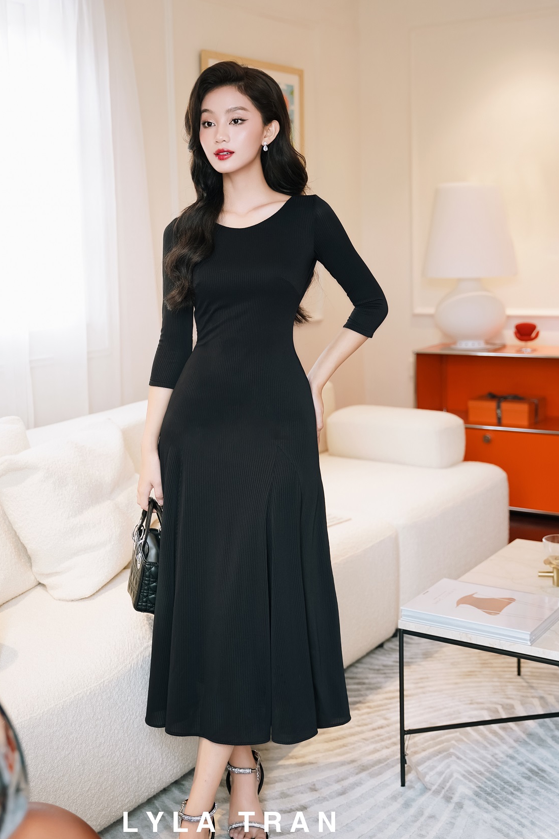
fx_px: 1106
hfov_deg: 28.3
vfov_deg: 41.5
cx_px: 229
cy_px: 415
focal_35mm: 47
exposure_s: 1/160
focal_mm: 39.4
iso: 500
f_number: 2.8
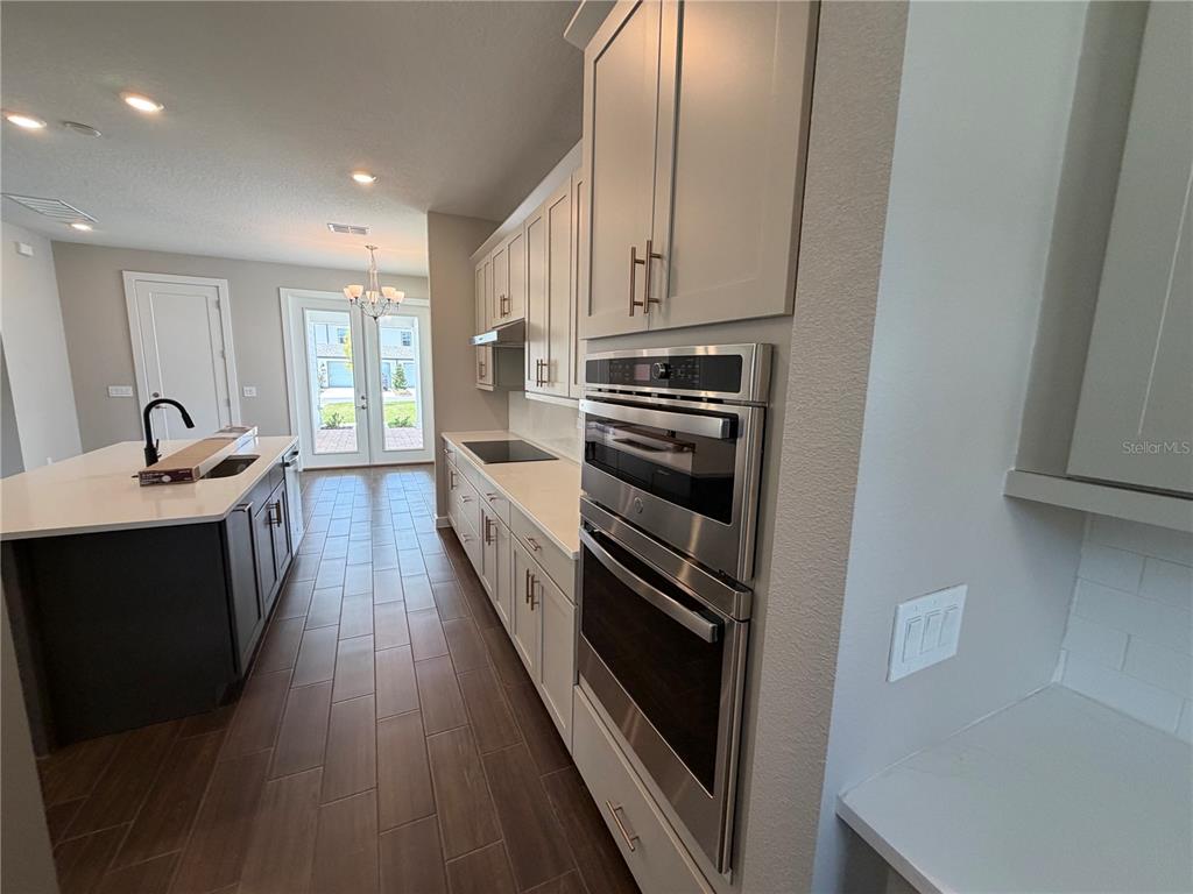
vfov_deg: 85.7
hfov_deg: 102.1
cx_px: 596
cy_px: 447
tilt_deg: -7.9
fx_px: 482
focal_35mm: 14
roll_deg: -0.4
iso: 160
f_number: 2.2
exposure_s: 1/120
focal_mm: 2.22
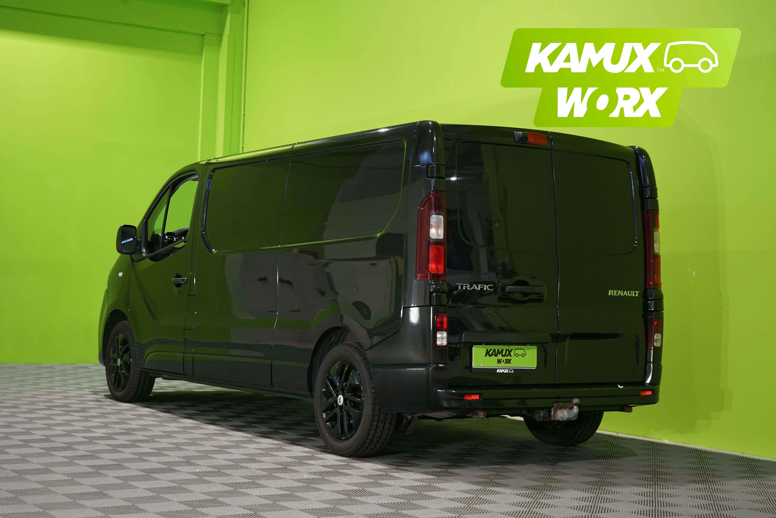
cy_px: 259
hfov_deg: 35.6
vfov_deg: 24.2
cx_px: 388
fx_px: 1207
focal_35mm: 56
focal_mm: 56
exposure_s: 1/30
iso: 800
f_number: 5.6
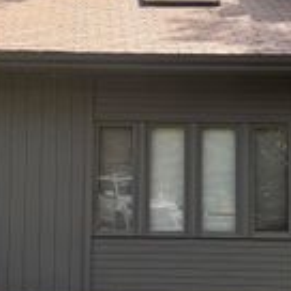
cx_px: 94
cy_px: 138
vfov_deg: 22.2
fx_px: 742
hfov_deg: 22.1
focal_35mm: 78
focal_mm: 6.76
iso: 100
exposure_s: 1/849
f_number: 1.78
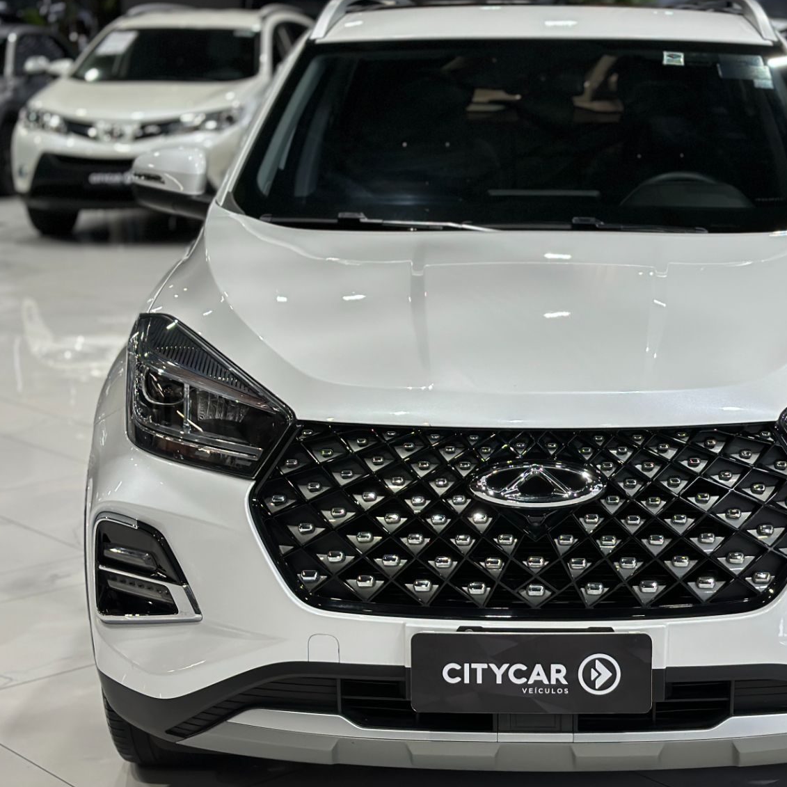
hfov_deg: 23.9
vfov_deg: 24.0
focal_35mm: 72
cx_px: 540
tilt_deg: -12.0
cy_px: 392
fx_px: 1852
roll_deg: +0.0
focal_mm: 6.86
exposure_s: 1/120
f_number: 1.78
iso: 100
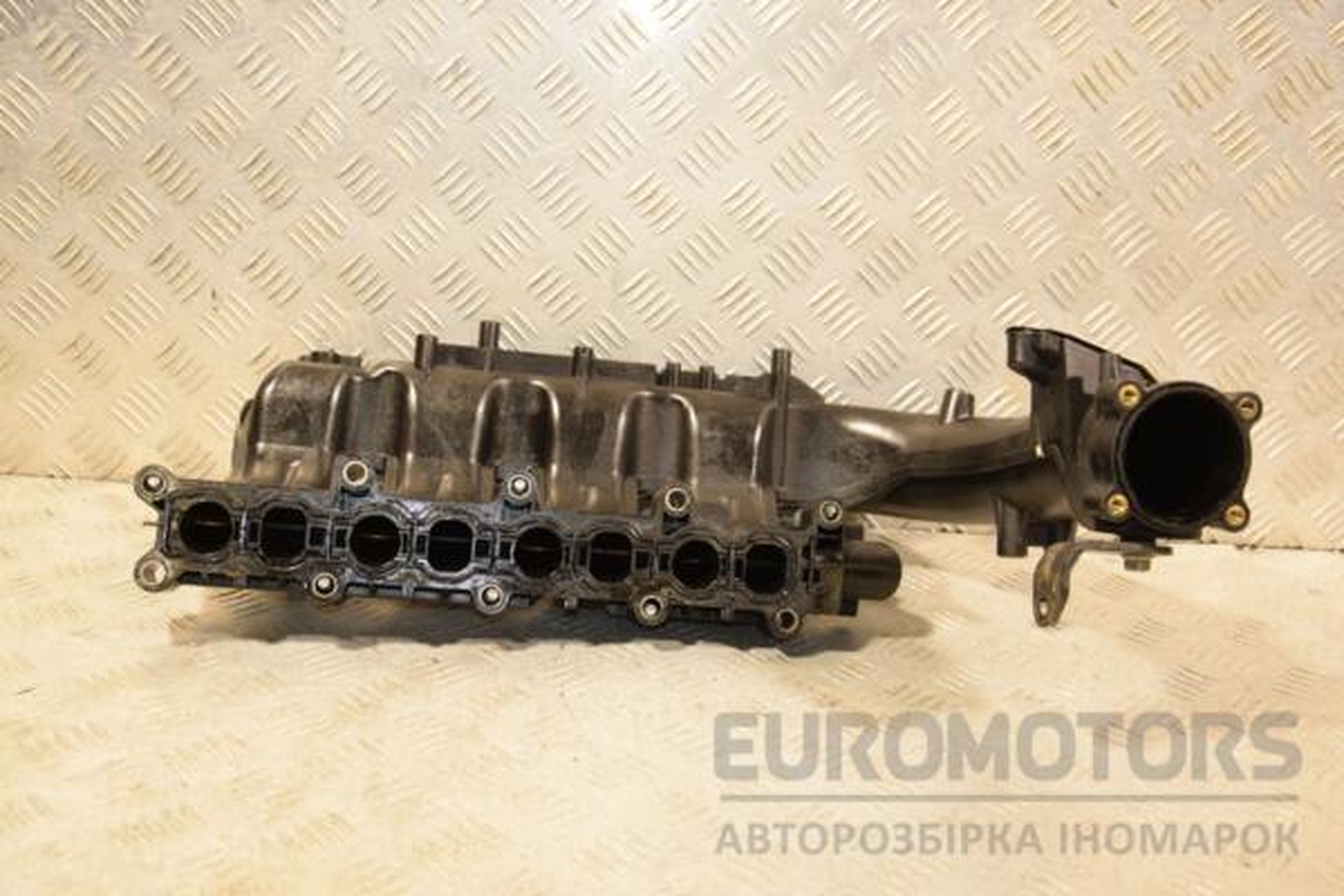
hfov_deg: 53.1
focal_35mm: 36
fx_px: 1344
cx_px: 672
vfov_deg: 36.9
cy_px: 448
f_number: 5
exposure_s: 1/160
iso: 800
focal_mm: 24
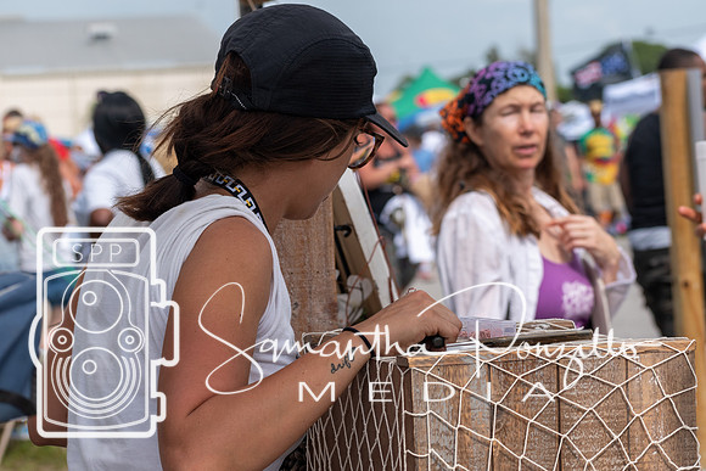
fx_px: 2501
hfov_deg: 16.1
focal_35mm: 128
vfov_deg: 10.8
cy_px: 236
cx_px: 353
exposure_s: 1/800
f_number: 7.1
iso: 200
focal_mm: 85
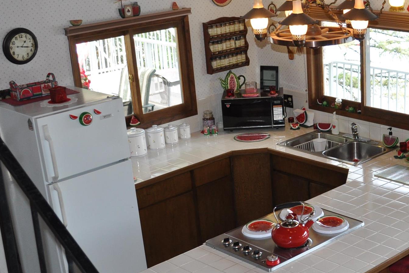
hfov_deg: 31.0
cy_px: 161
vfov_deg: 21.9
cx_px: 362
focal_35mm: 62
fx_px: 704
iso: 400
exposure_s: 1/200
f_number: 3.5
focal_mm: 18
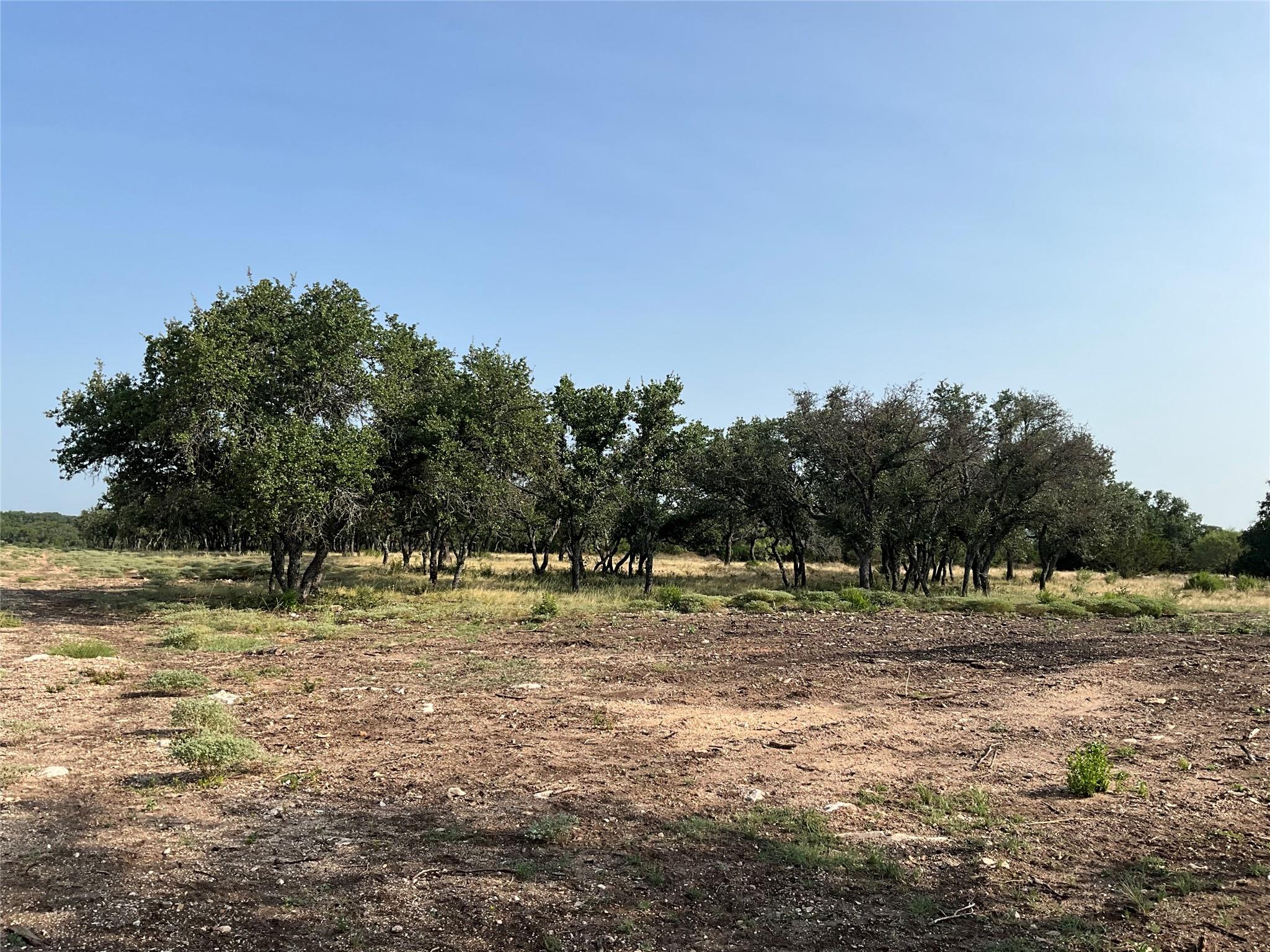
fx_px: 1064
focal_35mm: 29
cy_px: 476
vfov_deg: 48.2
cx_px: 635
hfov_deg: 61.7
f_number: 1.8
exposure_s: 1/1984
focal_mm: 3
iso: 25
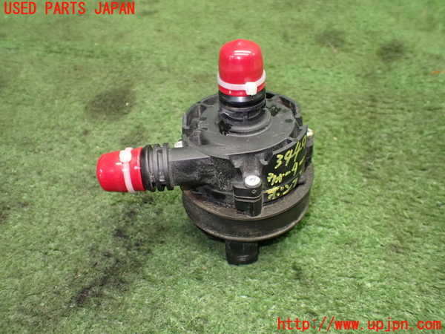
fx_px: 386
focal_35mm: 30
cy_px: 167
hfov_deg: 60.0
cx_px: 222
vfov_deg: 46.8
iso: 800
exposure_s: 1/100
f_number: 2.3
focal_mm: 5.4
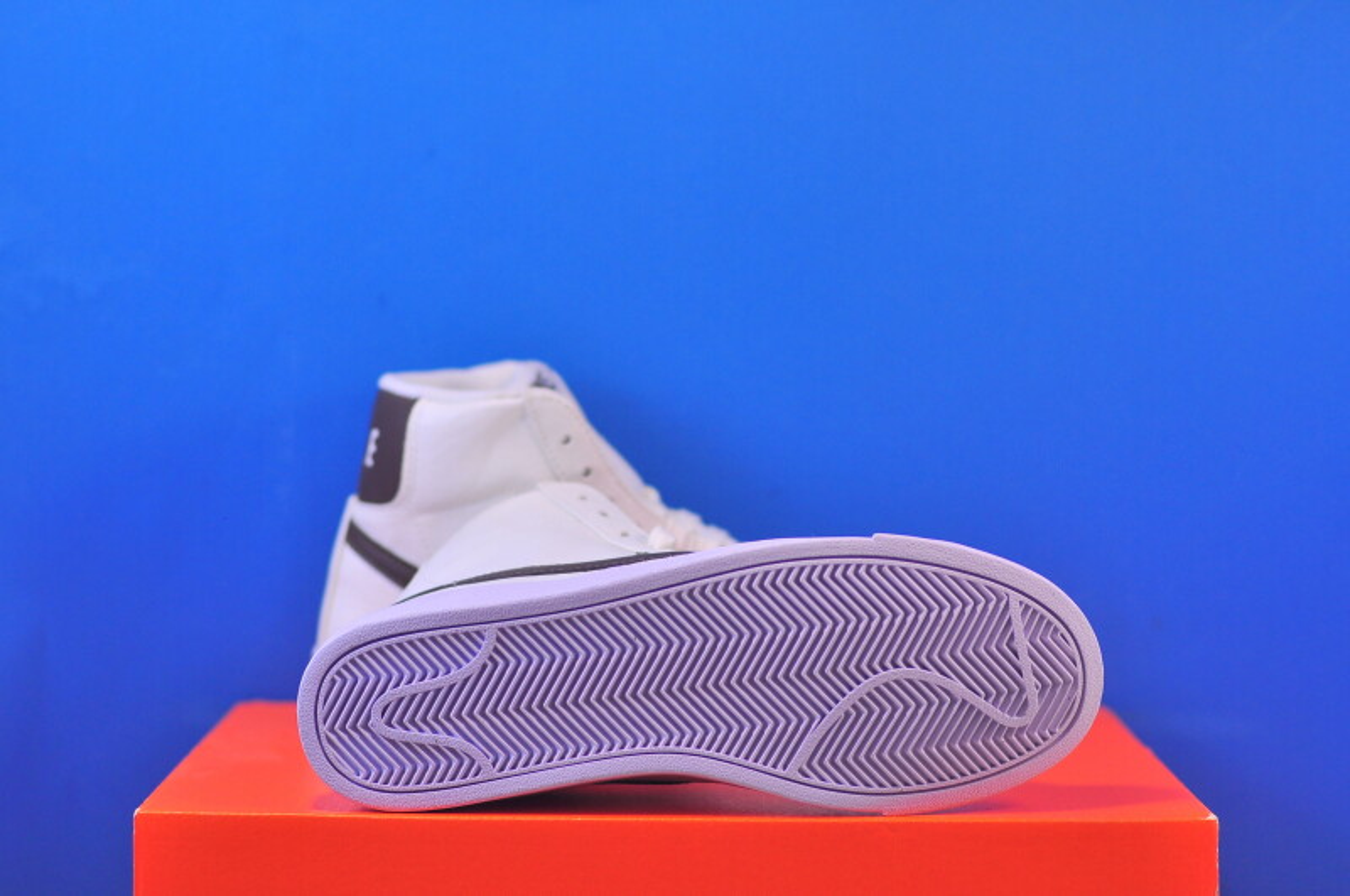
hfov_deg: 27.0
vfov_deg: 18.1
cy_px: 448
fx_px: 2808
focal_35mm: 75
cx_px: 675
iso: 250
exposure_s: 1/320
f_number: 2.5
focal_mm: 50
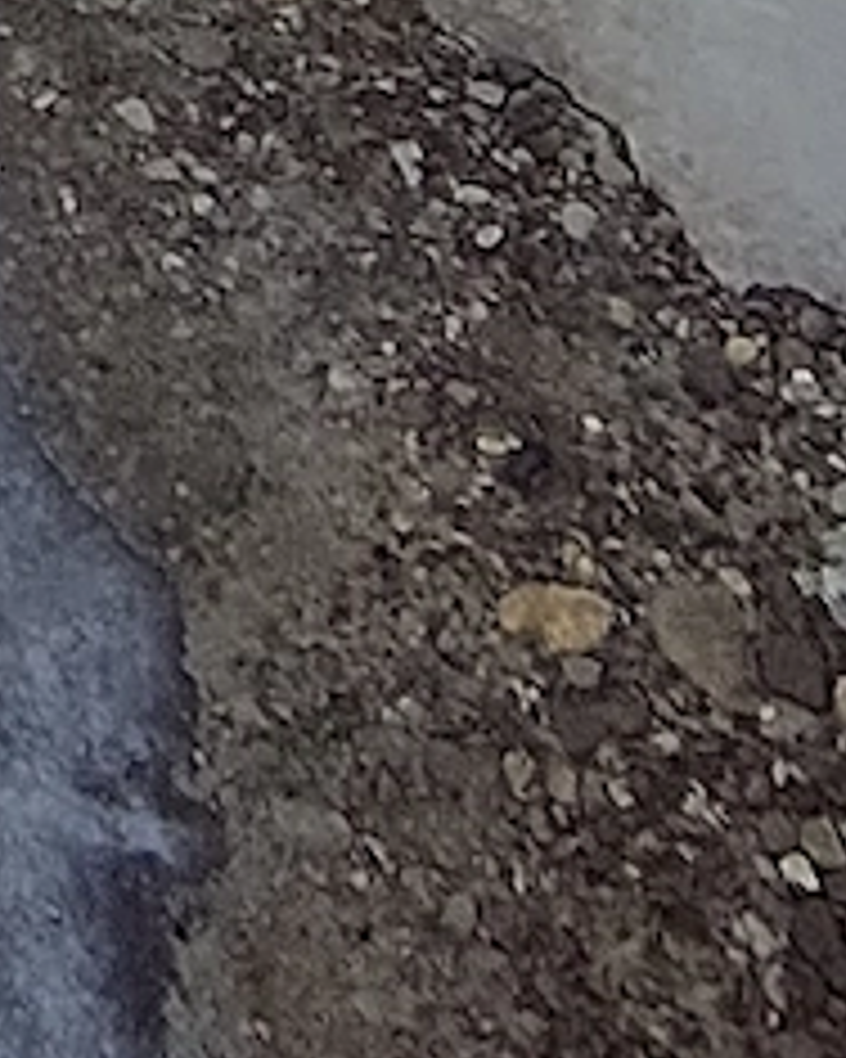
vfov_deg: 14.0
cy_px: -1497
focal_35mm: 94
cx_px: -860
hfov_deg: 13.8
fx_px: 2942
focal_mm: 1.43
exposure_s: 1/466
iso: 100
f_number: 2.2
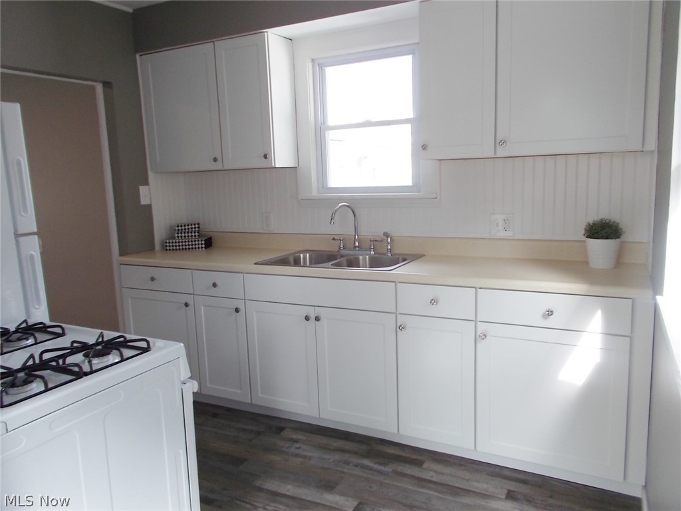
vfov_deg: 53.1
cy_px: 256
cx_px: 340
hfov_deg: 67.3
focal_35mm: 26
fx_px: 511
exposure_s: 1/50
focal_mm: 4.6
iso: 80
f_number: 3.2
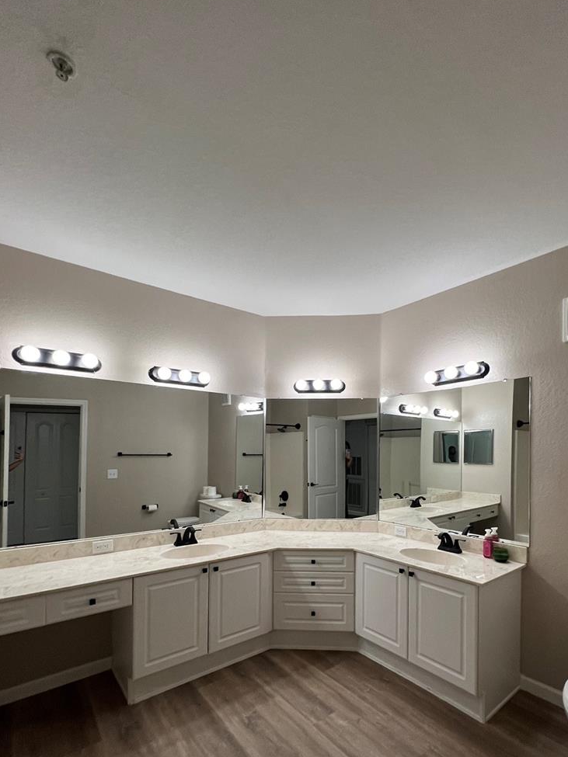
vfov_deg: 93.3
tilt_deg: -2.5
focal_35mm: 16
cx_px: 322
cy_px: 454
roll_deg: +0.0
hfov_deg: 77.7
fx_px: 350
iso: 200
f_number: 1.8
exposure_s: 1/120
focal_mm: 1.57
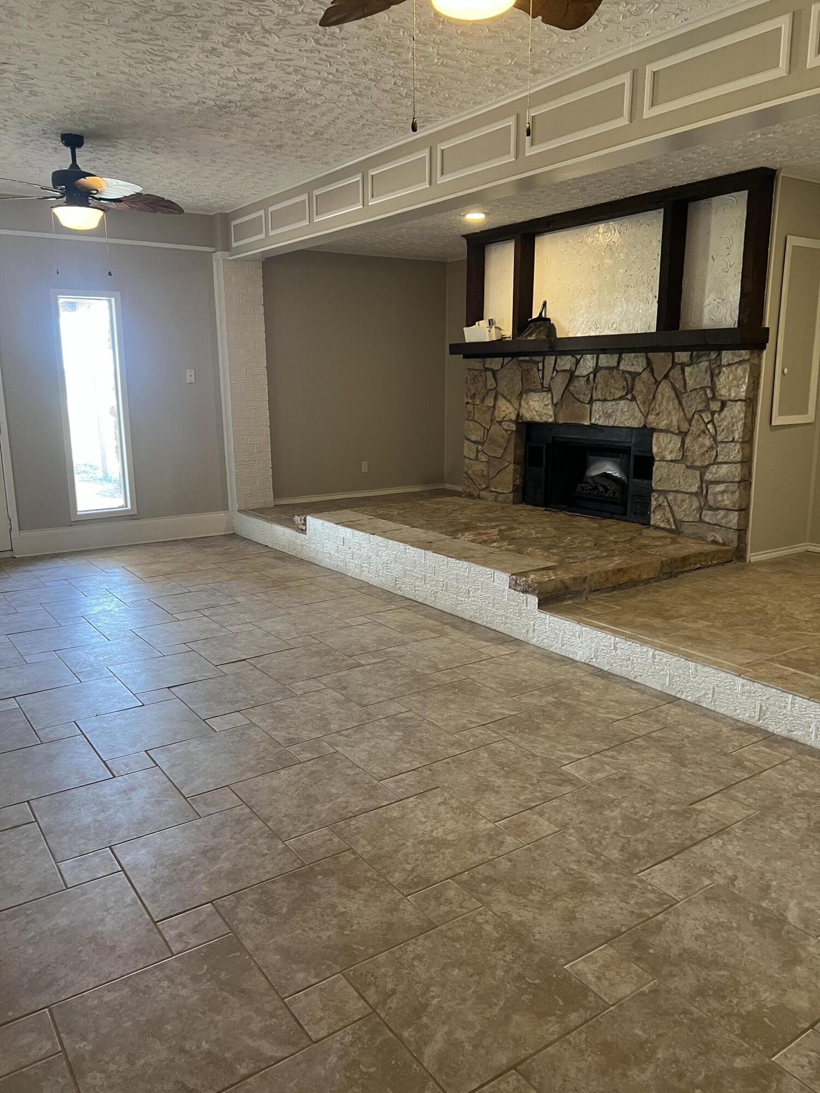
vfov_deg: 67.3
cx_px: 410
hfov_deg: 53.1
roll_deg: +1.6
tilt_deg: -11.7
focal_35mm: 26
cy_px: 546
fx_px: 821
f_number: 1.5
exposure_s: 1/60
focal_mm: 5.7
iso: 160
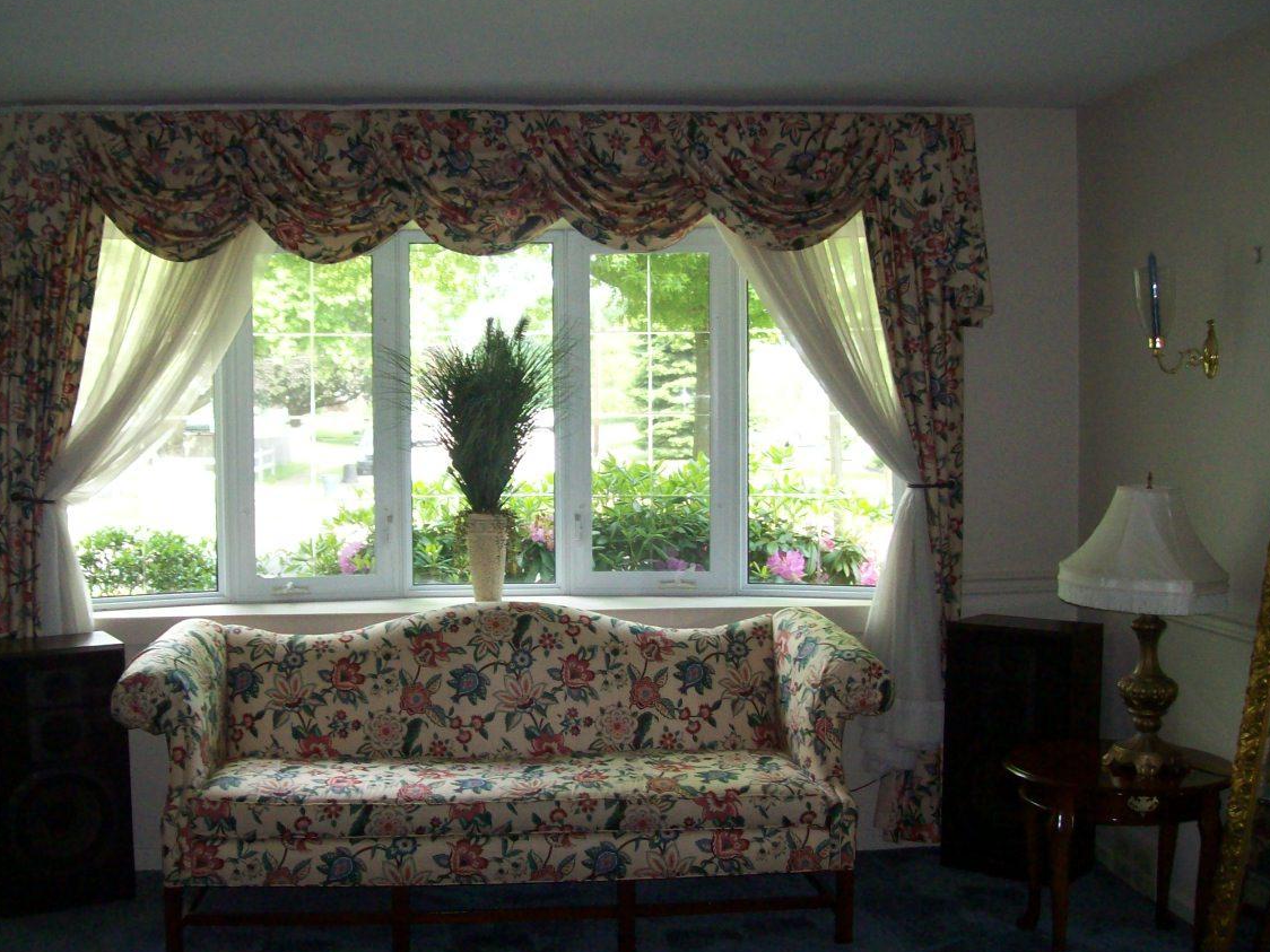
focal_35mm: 41
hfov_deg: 45.7
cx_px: 554
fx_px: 1504
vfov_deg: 35.1
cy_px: 480
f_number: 2.7
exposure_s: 1/92.9
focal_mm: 6
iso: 200
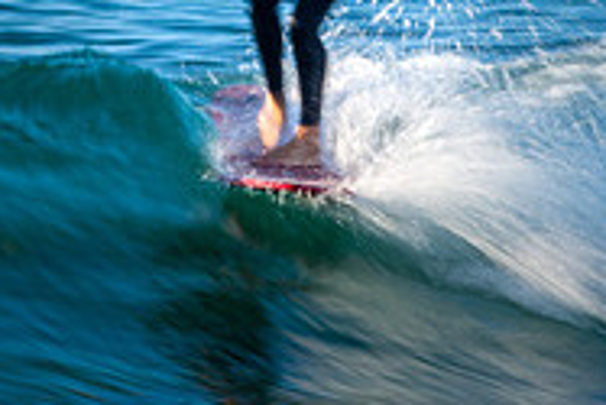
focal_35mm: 2651
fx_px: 44658
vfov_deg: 0.5
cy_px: -72
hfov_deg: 0.8
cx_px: 148
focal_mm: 500
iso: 100
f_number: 22
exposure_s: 1/15
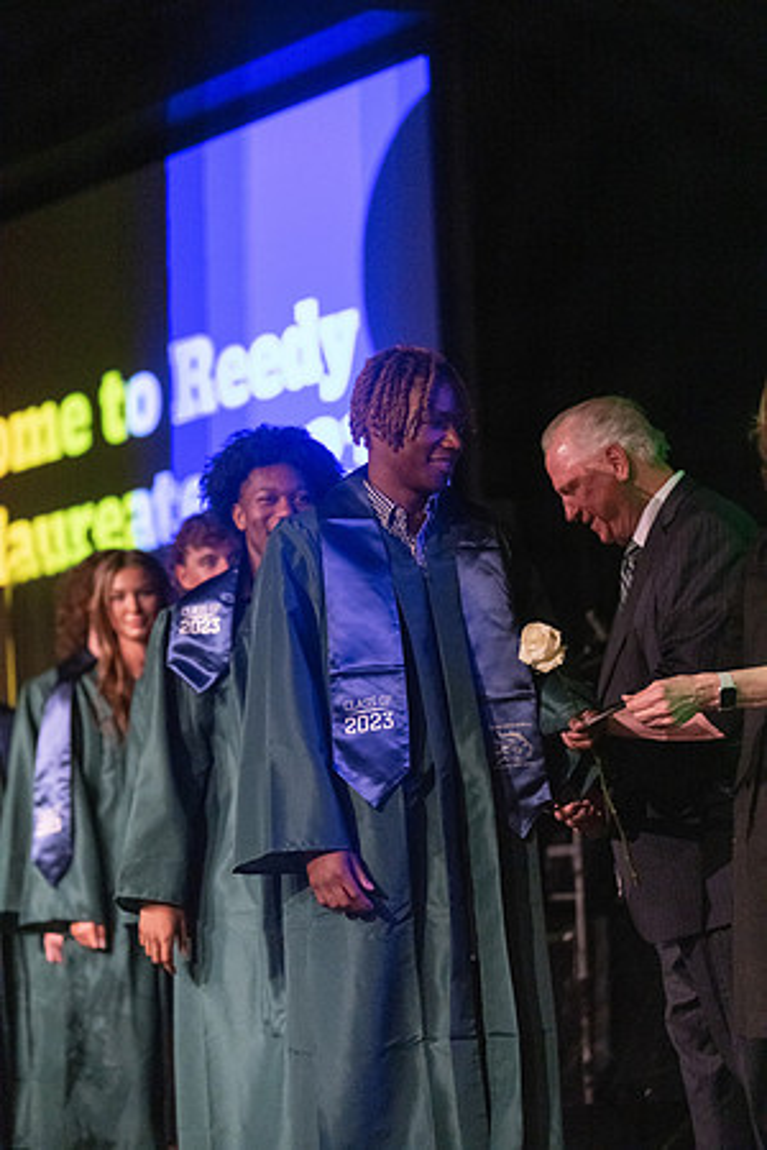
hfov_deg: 12.5
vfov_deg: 18.6
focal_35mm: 110
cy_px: 575
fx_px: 3515
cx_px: 384
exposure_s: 1/1000
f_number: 2.8
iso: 16000
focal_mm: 110
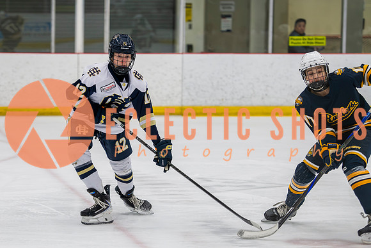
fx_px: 1652
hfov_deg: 12.8
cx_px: 101
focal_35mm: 160
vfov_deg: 8.6
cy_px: 124
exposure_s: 1/640
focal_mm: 110
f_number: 3.2
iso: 2000
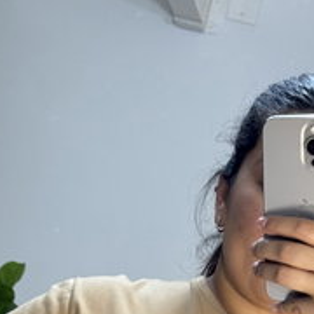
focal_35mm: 126
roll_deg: -10.4
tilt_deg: -18.8
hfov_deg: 13.8
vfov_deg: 13.2
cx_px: 227
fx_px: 1293
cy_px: 447
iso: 125
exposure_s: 1/100
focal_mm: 6.76
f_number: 1.78
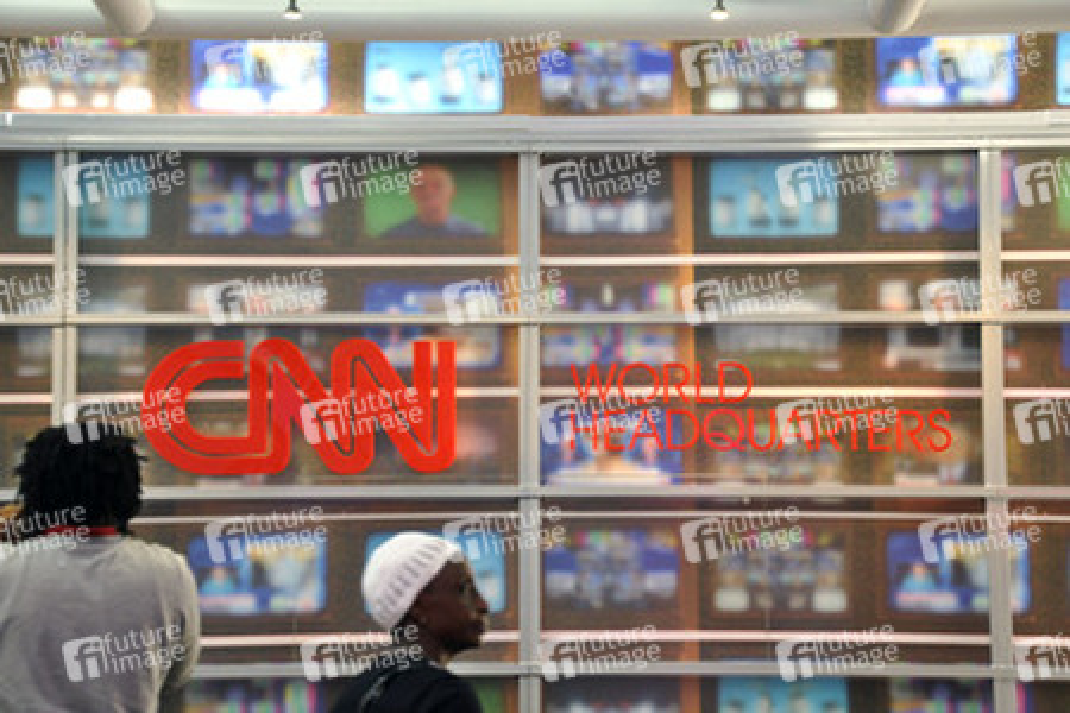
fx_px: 2764
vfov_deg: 14.7
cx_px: 535
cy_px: 356
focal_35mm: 93
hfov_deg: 21.9
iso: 1000
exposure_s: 1/80
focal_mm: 62
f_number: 5.3
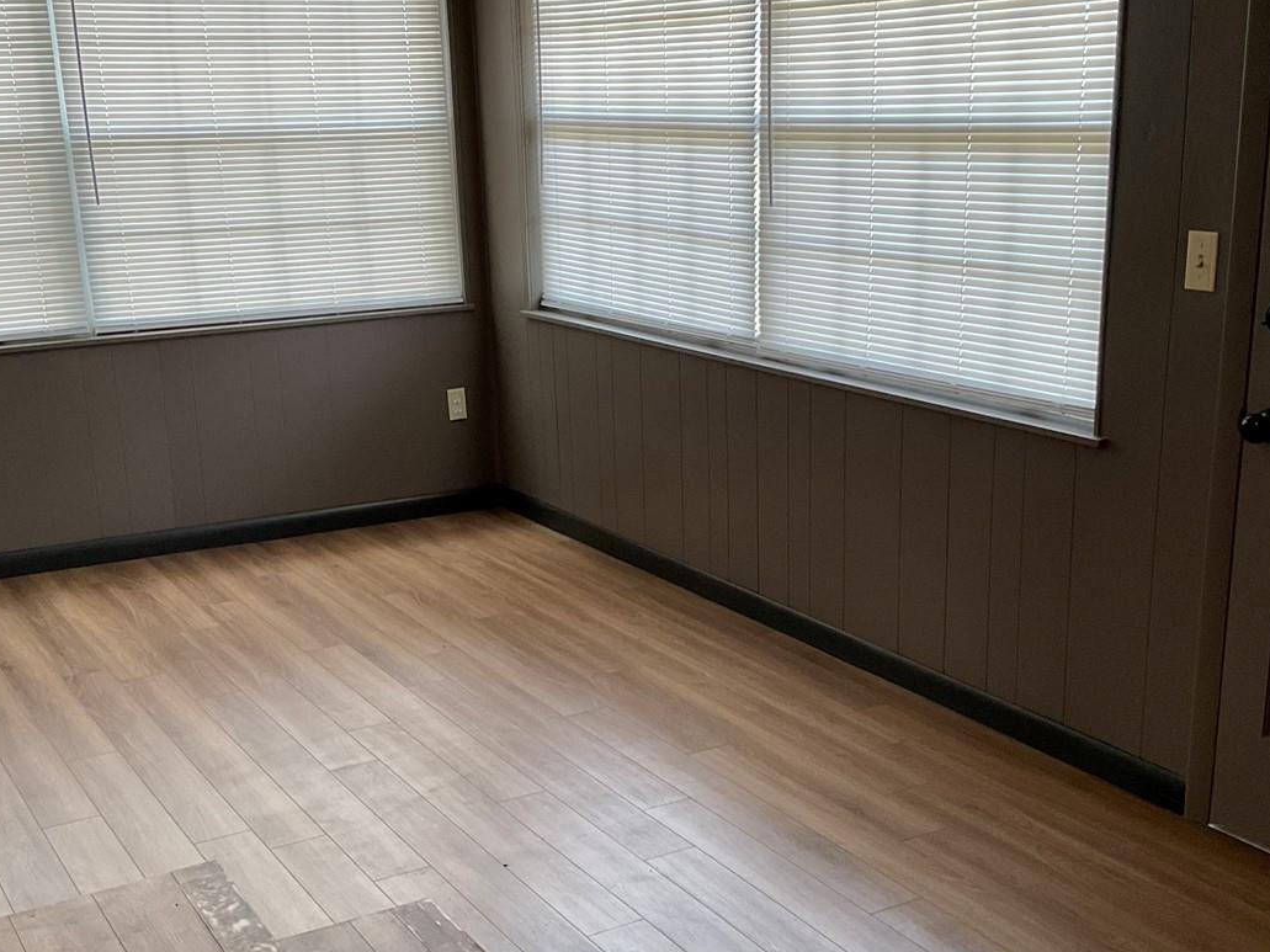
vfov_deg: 32.1
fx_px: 1651
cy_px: 578
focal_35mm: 45
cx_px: 618
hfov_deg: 42.1
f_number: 1.8
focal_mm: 3
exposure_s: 1/120
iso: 64
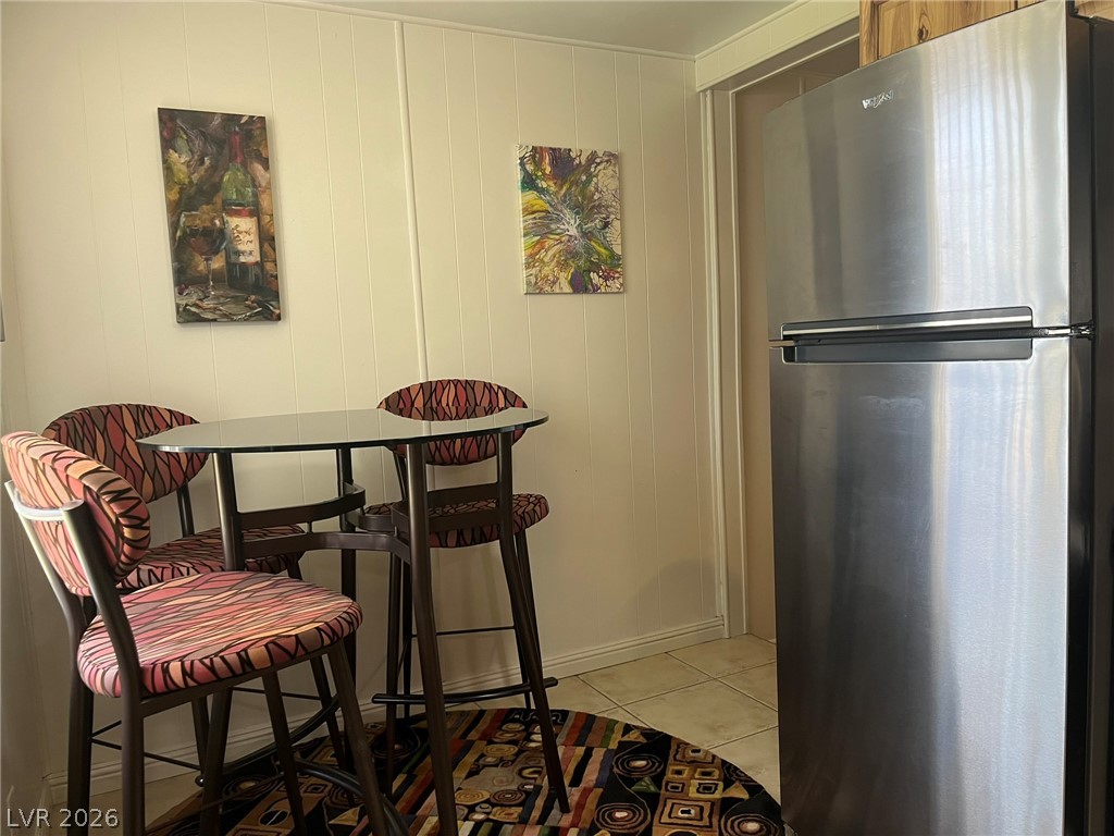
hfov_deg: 67.3
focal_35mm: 26
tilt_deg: -5.7
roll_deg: +3.2
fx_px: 837
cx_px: 557
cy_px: 418
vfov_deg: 53.1
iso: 125
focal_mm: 5.1
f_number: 1.6
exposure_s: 1/84
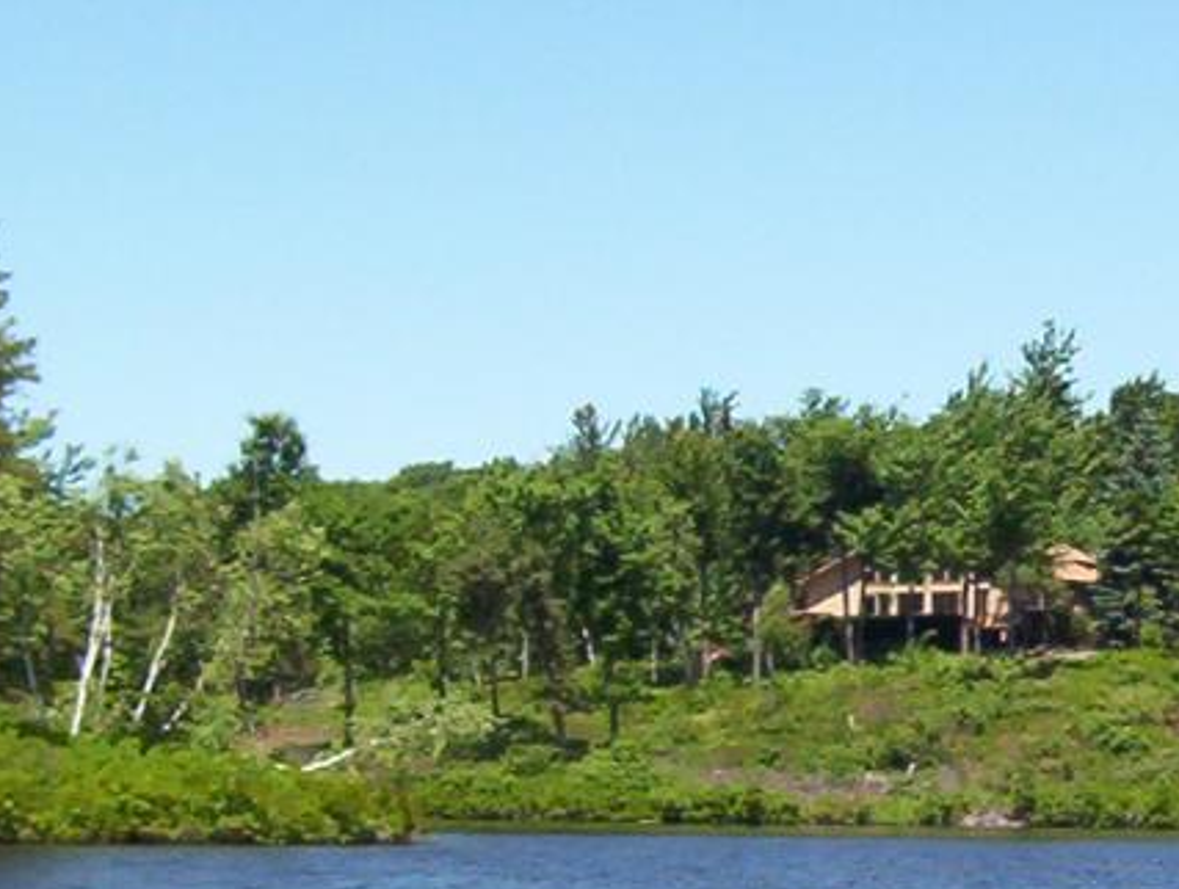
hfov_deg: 18.0
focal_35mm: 108
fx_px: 3686
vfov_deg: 13.7
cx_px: 964
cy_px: 580
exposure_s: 1/404
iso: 100
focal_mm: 5.54
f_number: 5.24
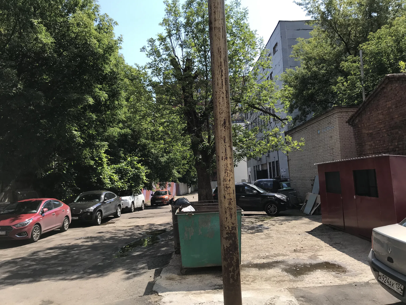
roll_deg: +5.5
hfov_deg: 63.4
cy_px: 152
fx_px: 328
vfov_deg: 49.7
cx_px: 203
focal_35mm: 28
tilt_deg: +5.9
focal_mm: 3.99
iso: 20
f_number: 1.8
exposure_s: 1/1429
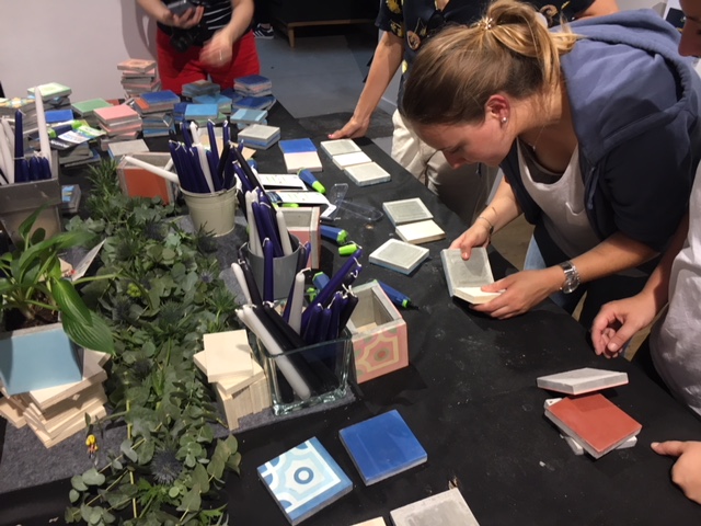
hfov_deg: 61.7
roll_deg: -1.0
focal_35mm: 29
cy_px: 263
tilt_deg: -35.0
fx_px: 587
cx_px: 350
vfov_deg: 48.2
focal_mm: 4.15
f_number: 2.2
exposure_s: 1/33
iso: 100
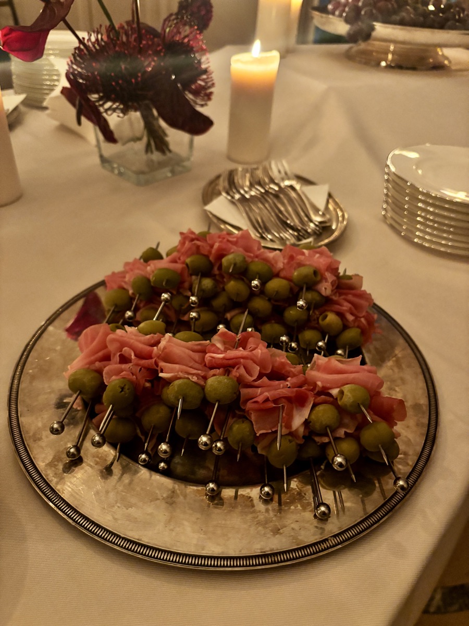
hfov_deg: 53.1
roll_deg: -6.8
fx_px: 470
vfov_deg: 67.3
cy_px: 313
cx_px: 234
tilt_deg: -37.6
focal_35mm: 26
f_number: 1.6
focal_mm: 5.96
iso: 320
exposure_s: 1/50
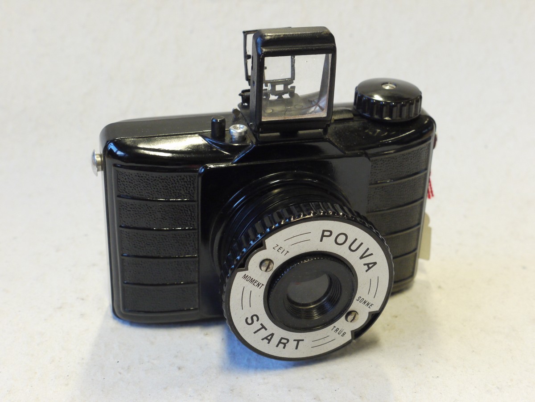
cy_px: 201
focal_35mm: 60
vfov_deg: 24.4
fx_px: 927
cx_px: 268
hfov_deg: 32.2
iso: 800
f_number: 8
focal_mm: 30
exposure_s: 1/25
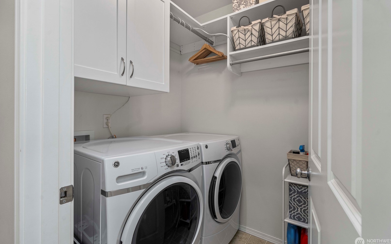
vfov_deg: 71.2
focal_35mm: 16
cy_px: 117
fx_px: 170
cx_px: 198
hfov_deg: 97.8
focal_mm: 15
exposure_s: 1/60
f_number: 7.1
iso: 640
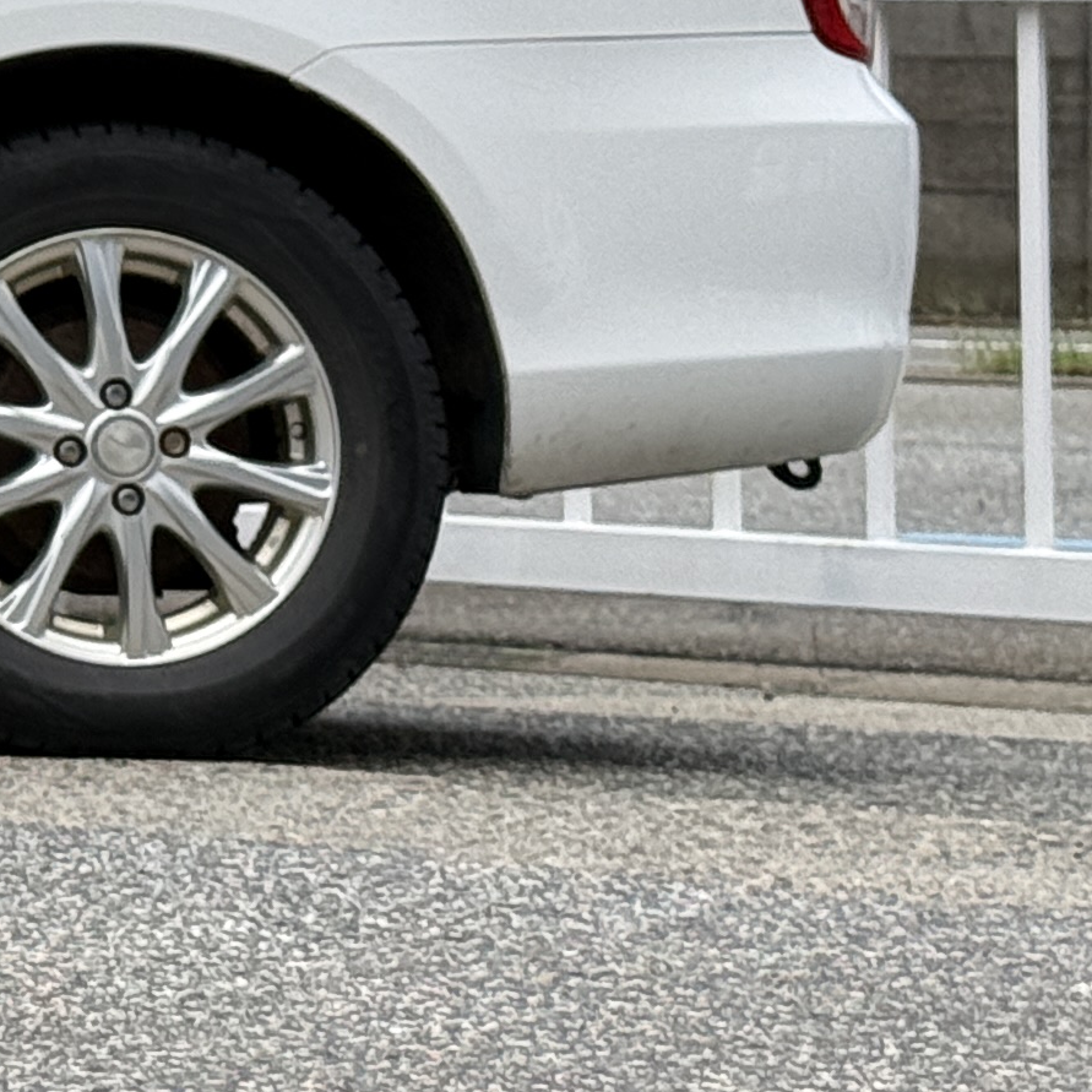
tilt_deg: +1.7
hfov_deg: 8.5
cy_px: -176
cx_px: -1281
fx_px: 6853
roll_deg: -0.3
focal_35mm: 192
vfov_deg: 9.0
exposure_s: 1/4878
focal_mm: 6.76
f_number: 1.78
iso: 80
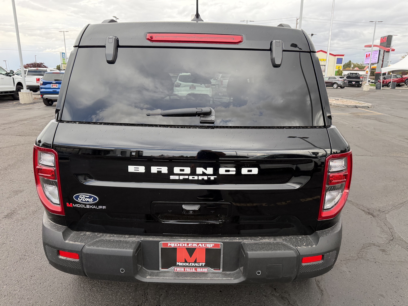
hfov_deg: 71.6
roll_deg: -1.3
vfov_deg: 56.8
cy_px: 153
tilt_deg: -12.7
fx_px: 283
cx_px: 204
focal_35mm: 24
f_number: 1.78
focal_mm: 6.76
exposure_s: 1/840
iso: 100
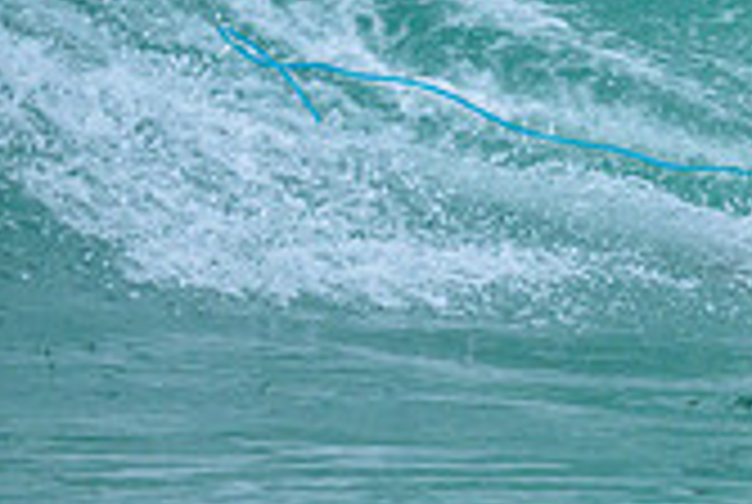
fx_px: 68407
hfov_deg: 0.6
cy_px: -214
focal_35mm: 3269
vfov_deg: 0.4
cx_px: 1243
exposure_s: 1/2000
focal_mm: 800
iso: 800
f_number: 6.3
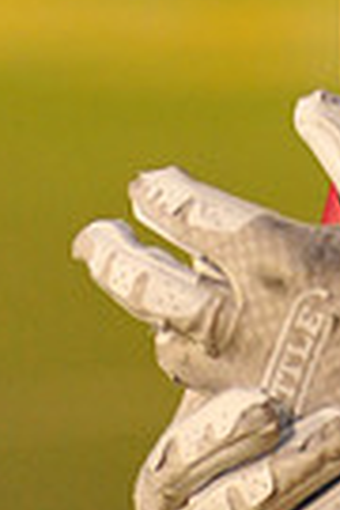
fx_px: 12197
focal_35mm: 861
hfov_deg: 1.6
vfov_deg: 2.4
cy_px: -567
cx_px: 465
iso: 4000
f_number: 5.6
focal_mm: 200
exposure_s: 1/200
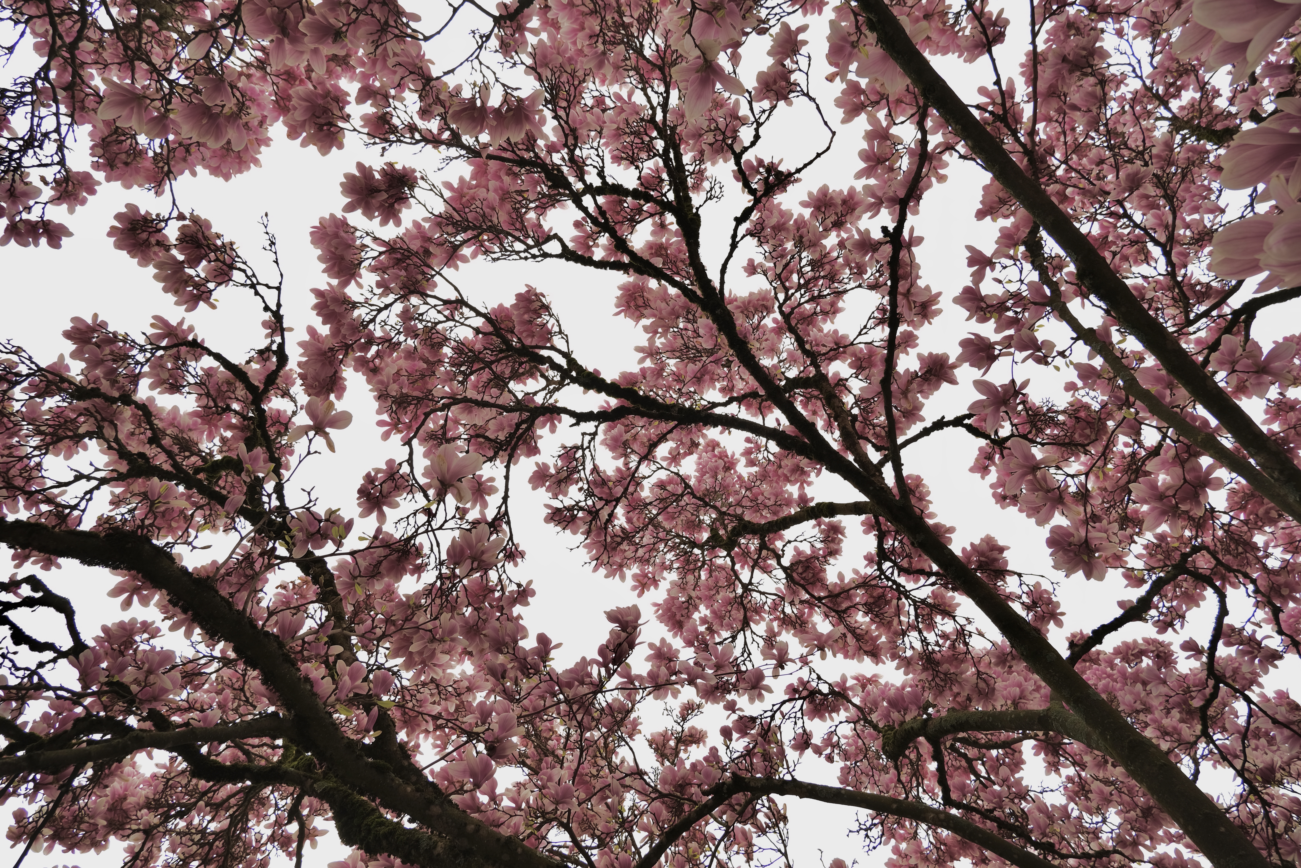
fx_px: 831
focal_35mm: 23
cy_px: 434
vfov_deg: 55.1
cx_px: 650
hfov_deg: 76.1
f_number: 4
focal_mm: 15
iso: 80
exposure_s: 1/180
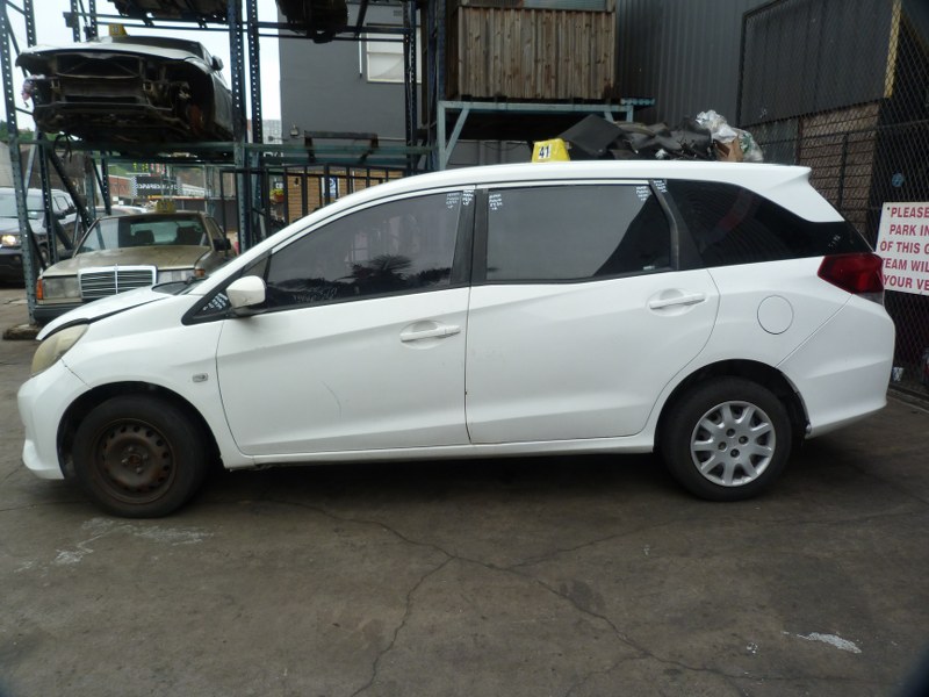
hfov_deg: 69.4
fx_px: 671
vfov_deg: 54.9
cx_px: 464
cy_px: 348
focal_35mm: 25
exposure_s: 1/125
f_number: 3.2
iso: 80
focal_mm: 4.5
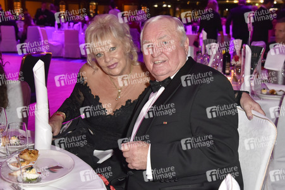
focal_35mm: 46
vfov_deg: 29.2
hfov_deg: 42.8
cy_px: 95
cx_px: 142
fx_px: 364
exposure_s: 1/50
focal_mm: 46
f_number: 5.6
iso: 2500
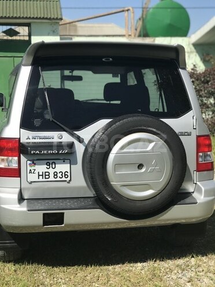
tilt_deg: -7.5
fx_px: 472
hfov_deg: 25.7
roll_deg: +0.4
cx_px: 108
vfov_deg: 33.8
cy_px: 144
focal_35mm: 57
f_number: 2.8
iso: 20
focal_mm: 6.6
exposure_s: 1/948
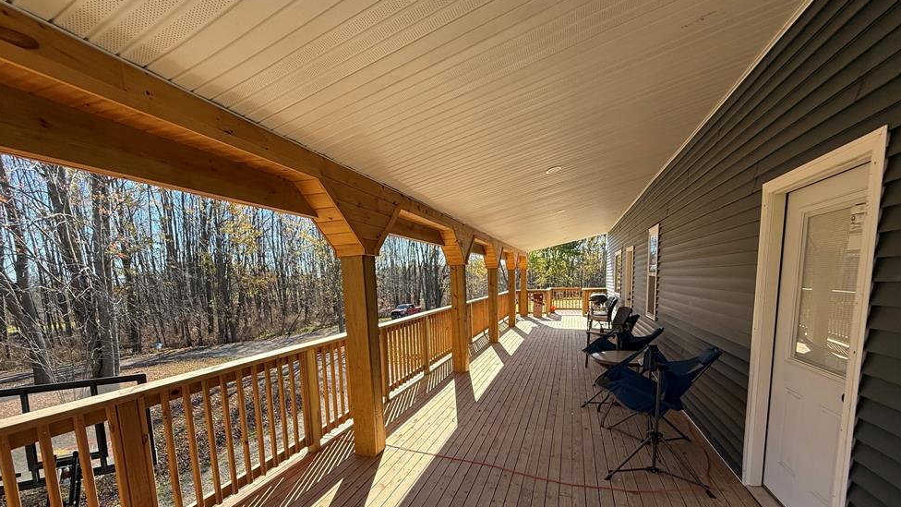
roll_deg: +2.5
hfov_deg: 99.3
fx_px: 382
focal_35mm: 16
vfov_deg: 65.4
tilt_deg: -9.2
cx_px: 429
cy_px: 335
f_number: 2.2
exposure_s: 1/545
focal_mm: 2.22
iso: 64
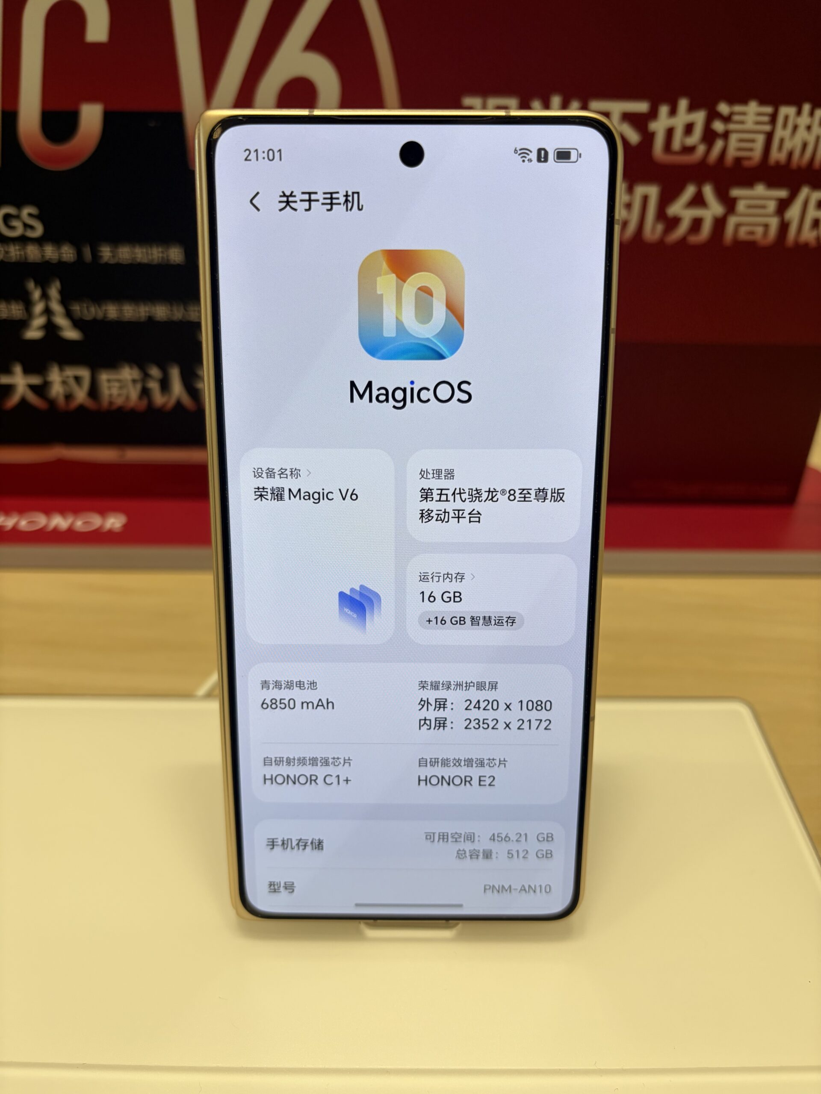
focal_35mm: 26
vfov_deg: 67.3
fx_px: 822
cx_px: 410
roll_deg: -0.9
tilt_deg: -32.1
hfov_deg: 53.1
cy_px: 547
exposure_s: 1/328
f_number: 1.6
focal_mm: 5.96
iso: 40
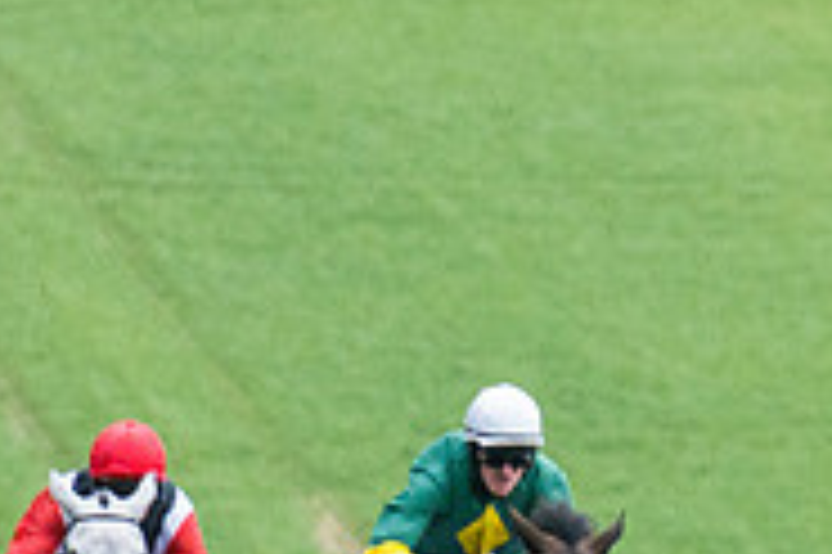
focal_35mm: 2265
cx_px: 1190
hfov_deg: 0.9
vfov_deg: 0.6
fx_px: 52299
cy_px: 988
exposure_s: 1/1000
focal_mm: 272
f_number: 4
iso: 500
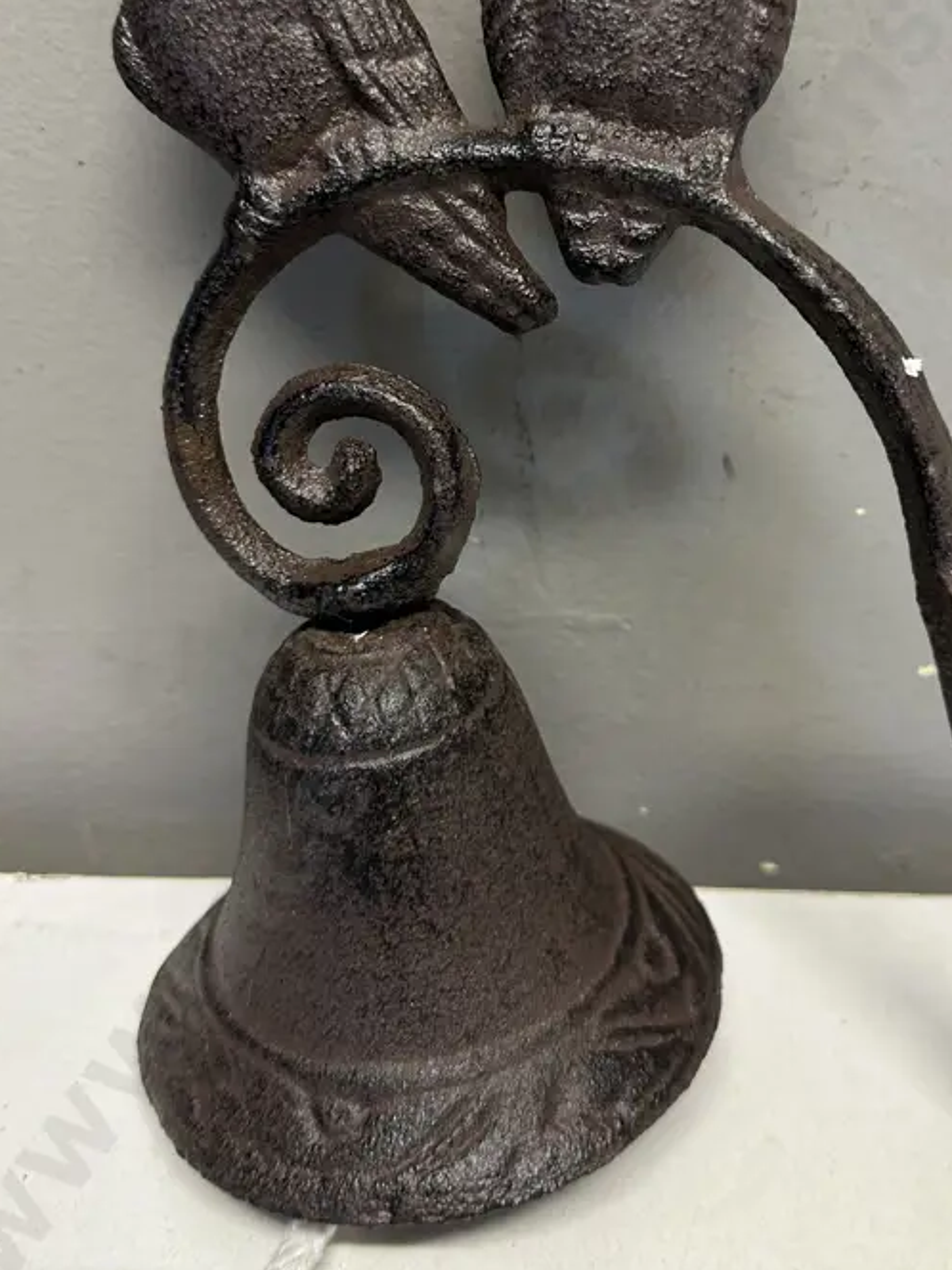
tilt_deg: -30.8
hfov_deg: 38.5
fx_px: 1357
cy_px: 490
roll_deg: -0.1
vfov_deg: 49.7
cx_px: 560
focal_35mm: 37
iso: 125
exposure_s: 1/50
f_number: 1.78
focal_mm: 6.86
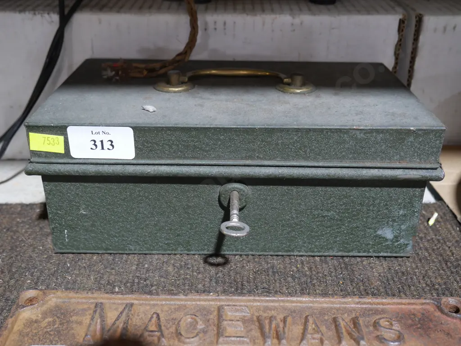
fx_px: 533
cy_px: 173
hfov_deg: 46.8
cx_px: 230
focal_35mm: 40
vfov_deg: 36.0
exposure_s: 1/60
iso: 1250
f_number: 4.4
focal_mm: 20
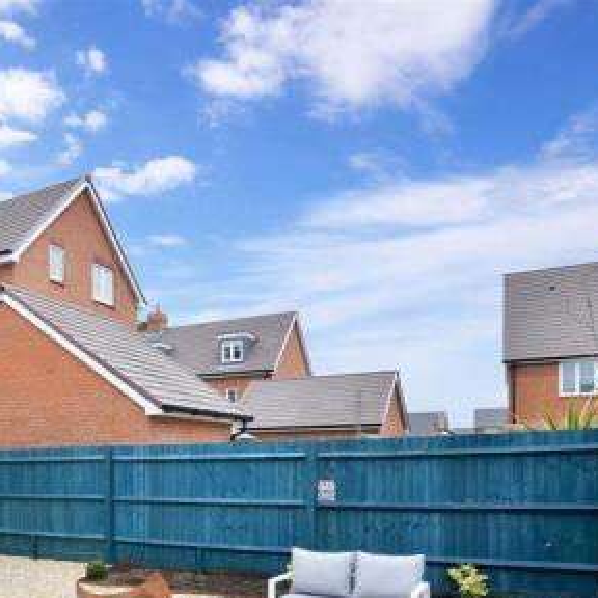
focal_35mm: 29
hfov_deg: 53.0
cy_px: 452
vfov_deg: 53.0
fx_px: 567
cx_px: 145
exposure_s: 1/500
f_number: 8
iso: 500
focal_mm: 10
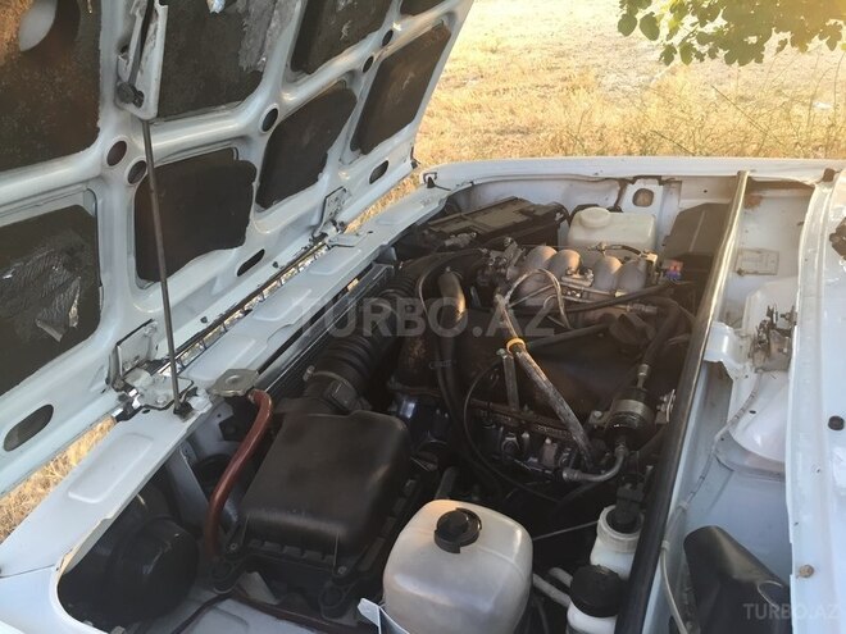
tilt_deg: -33.9
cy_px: 317
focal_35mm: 29
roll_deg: +6.4
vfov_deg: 48.2
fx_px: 709
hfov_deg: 61.7
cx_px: 423
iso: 32
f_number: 2.2
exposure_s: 1/33
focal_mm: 4.15
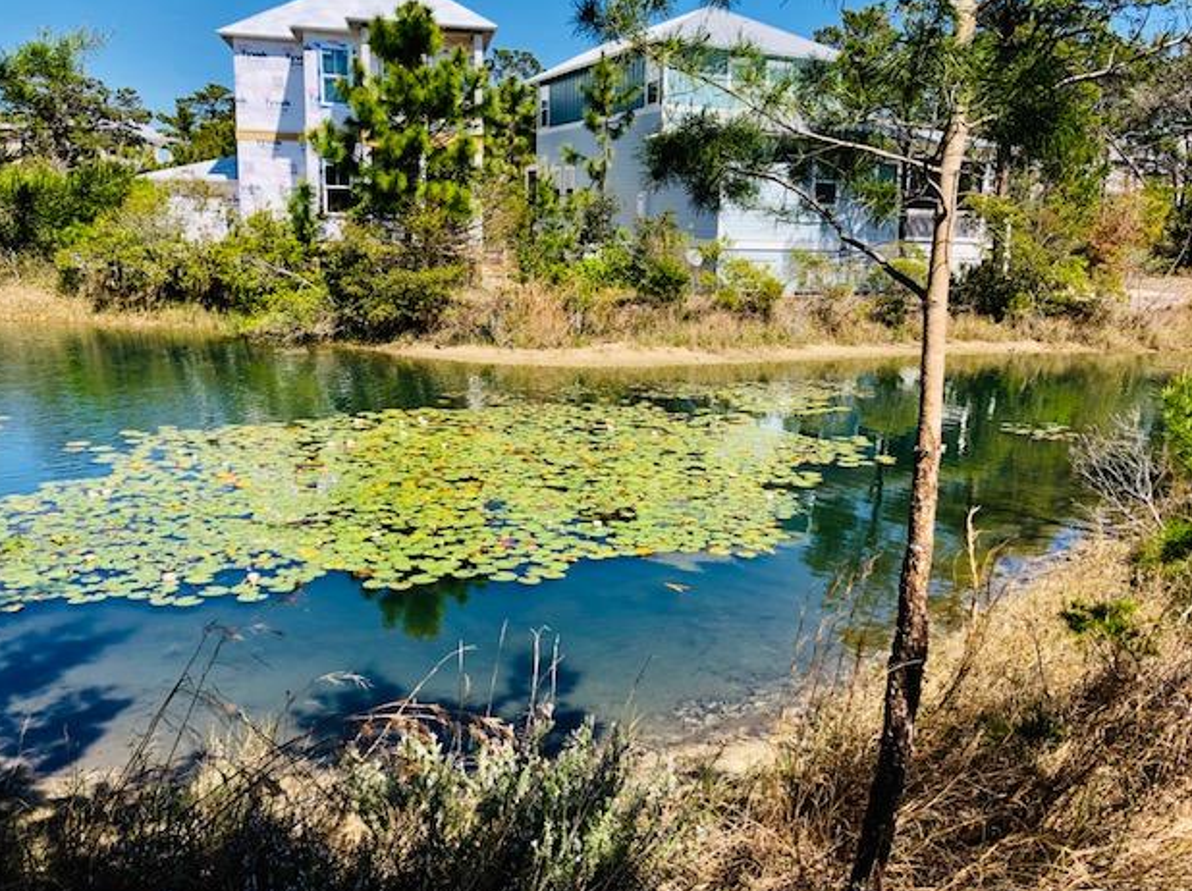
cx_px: 606
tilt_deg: -12.5
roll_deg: +0.6
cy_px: 456
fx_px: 997
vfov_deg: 48.1
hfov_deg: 61.7
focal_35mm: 29
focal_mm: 3.99
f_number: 1.8
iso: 20
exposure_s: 1/1091
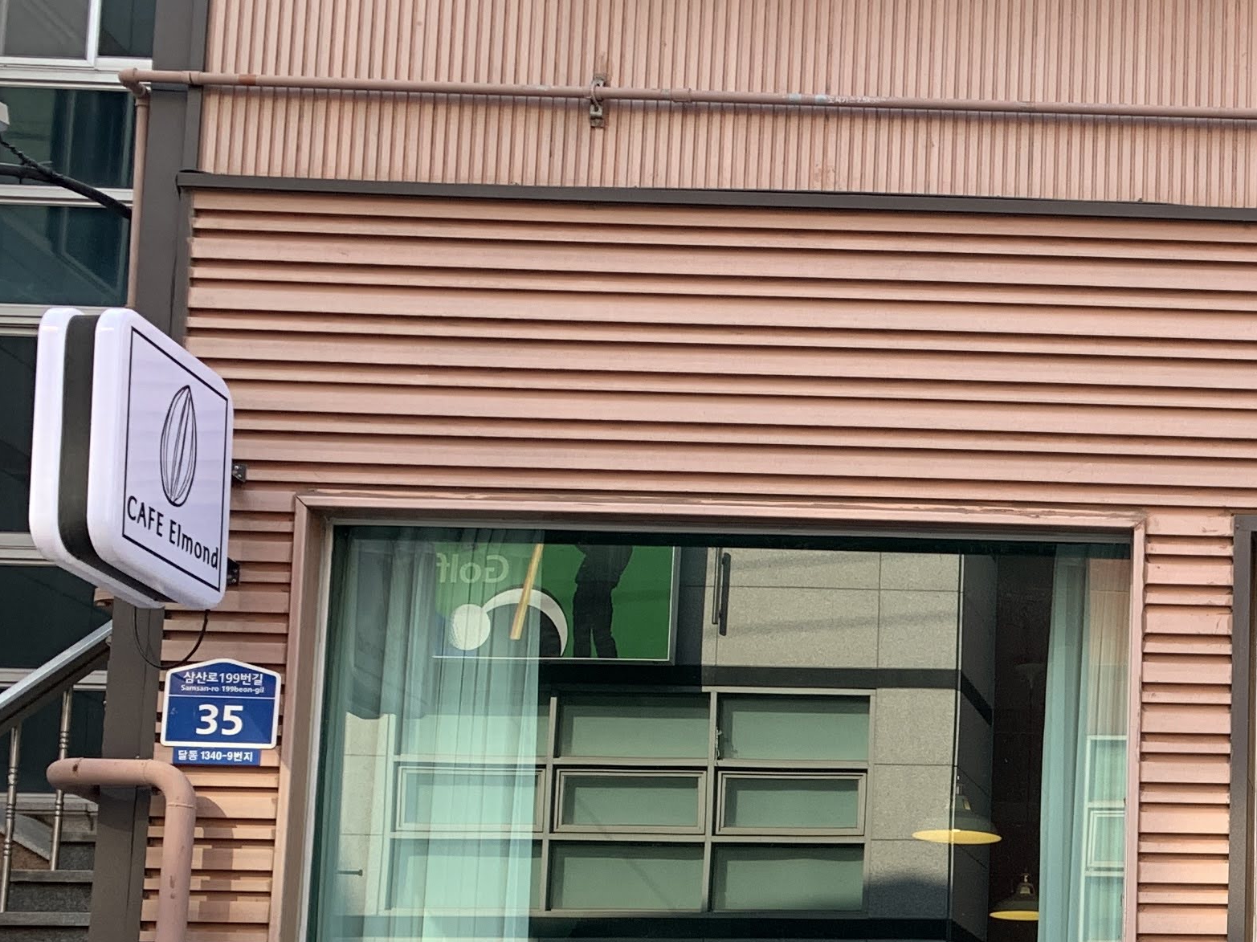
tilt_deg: +7.1
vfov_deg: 21.1
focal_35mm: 67
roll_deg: +0.1
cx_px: 1579
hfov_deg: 25.4
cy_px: 969
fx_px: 2432
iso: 25
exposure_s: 1/235
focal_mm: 4.25
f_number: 1.8
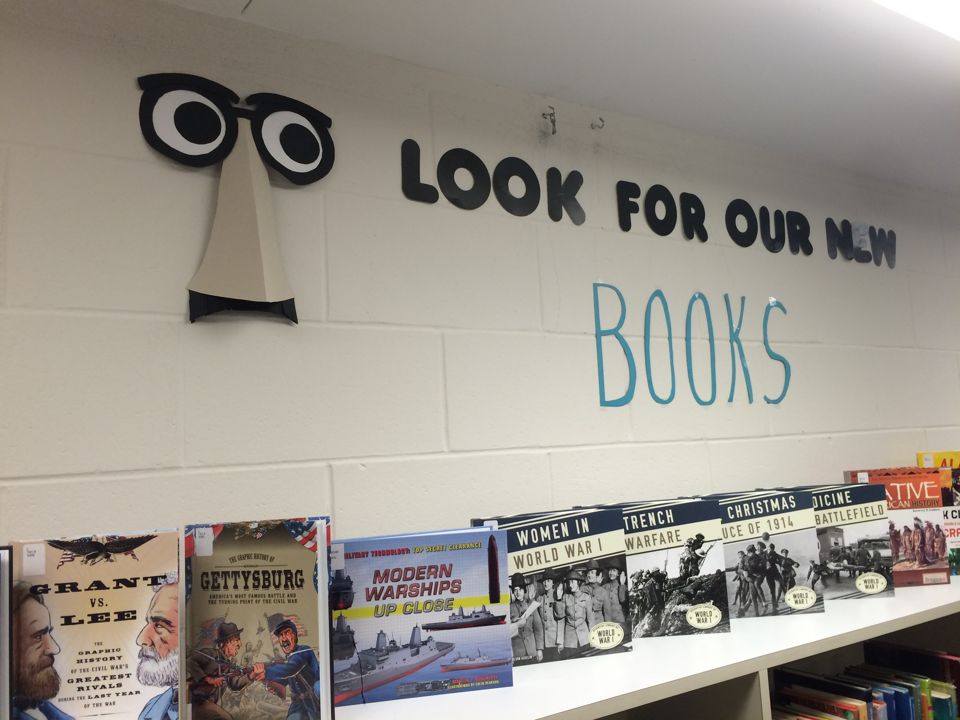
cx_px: 480
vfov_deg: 48.2
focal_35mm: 29
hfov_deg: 61.7
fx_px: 804
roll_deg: +4.3
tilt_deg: +5.6
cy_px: 360
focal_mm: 4.15
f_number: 2.2
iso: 40
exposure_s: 1/40
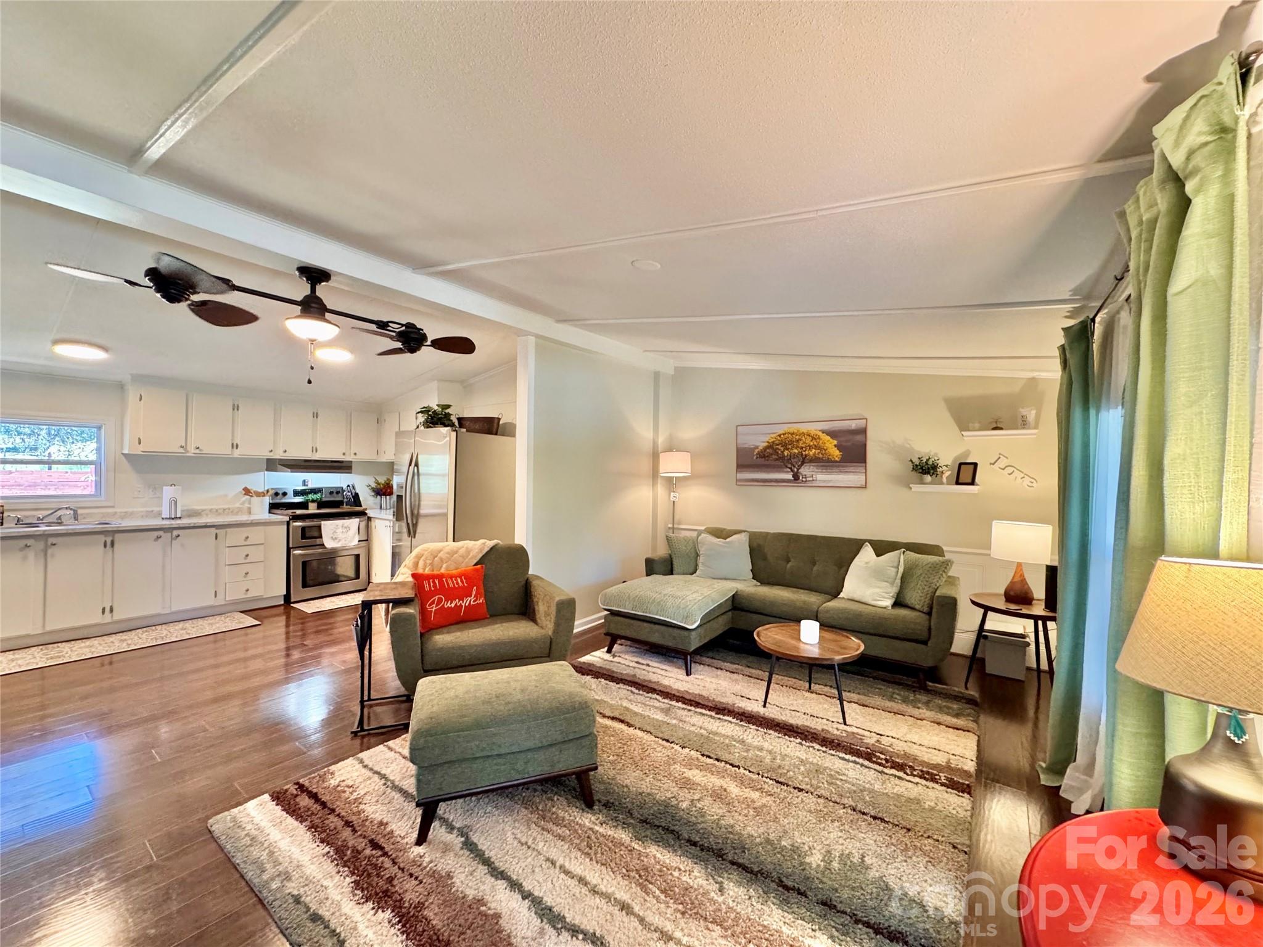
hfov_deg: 102.1
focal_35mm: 14
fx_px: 511
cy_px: 474
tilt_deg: -1.0
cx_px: 632
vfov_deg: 85.7
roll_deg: -1.4
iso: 320
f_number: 2.2
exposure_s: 1/60
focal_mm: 2.22
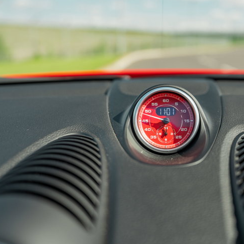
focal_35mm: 39
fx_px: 311
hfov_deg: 42.5
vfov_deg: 42.8
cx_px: 155
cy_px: 122
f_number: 2.8
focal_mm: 29
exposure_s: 1/320
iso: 100
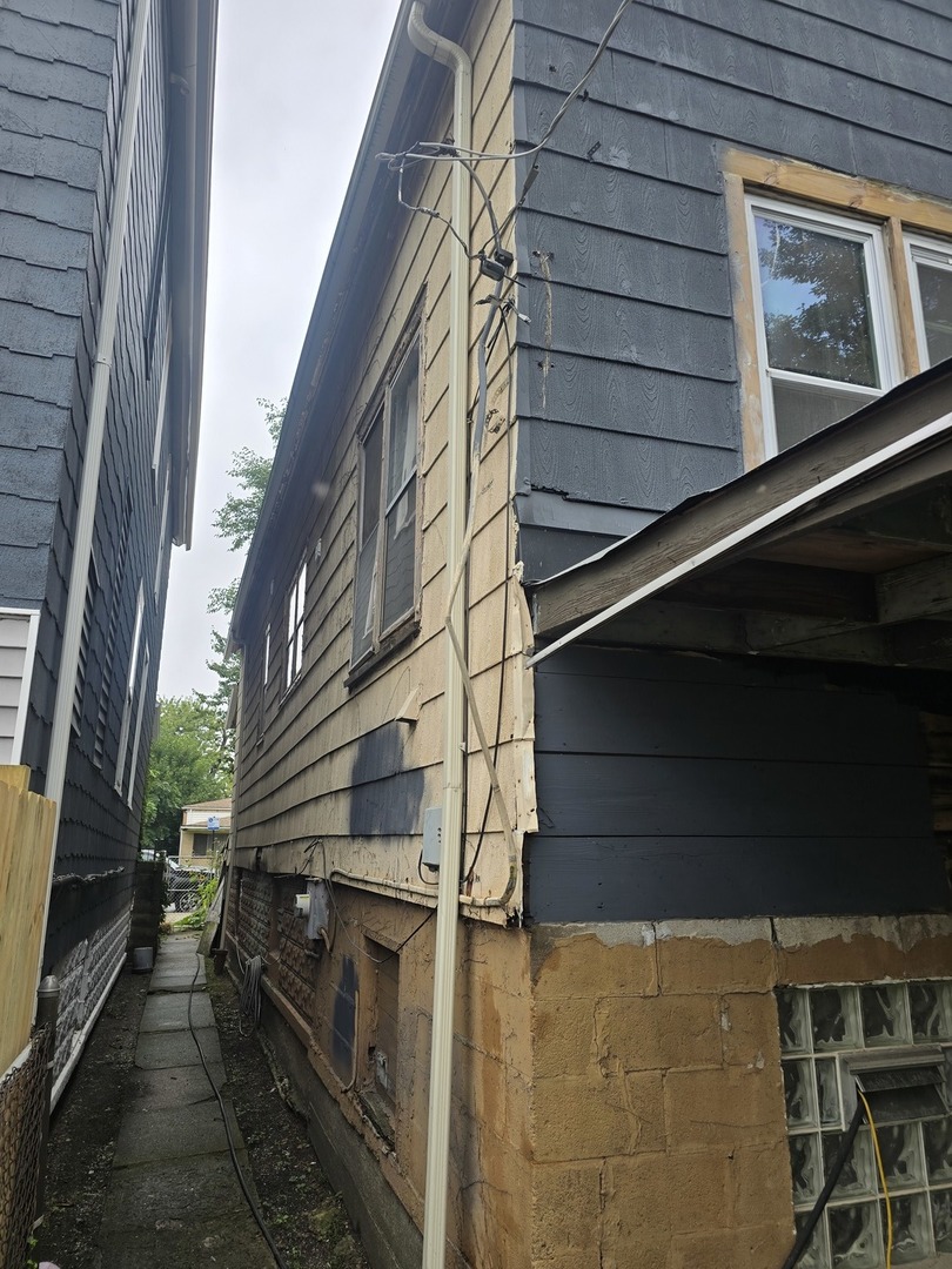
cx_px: 476
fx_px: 843
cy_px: 634
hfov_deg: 58.9
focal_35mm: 23
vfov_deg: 73.9
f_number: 1.7
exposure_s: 1/244
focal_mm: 6.3
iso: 12
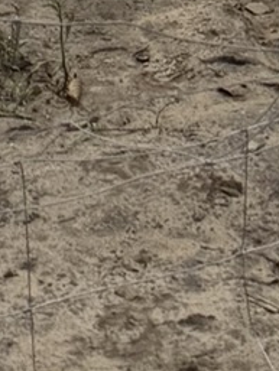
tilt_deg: +5.5
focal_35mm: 191
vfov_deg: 7.4
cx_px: 90
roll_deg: -0.8
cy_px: -1101
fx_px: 2051
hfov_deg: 7.8
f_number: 1.78
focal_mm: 6.76
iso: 80
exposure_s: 1/11905
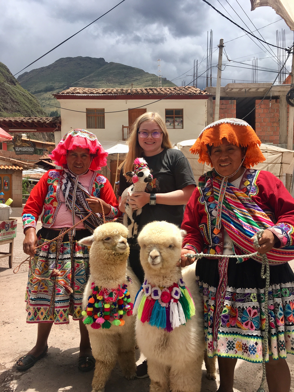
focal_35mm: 29
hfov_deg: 48.2
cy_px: 196
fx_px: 328
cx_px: 147
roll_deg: -0.8
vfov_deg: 61.7
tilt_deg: -0.3
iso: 25
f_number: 2.2
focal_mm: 4.15
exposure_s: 1/1148
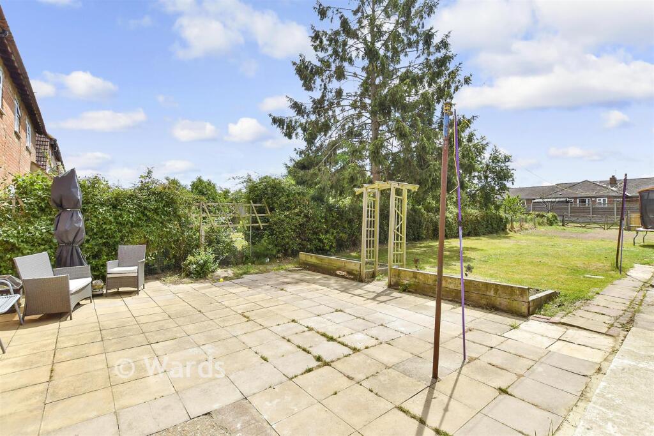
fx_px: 273
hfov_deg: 100.4
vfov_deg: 77.3
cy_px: 218
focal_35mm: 15
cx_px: 327
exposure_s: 1/1000
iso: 320
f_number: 8
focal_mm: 10
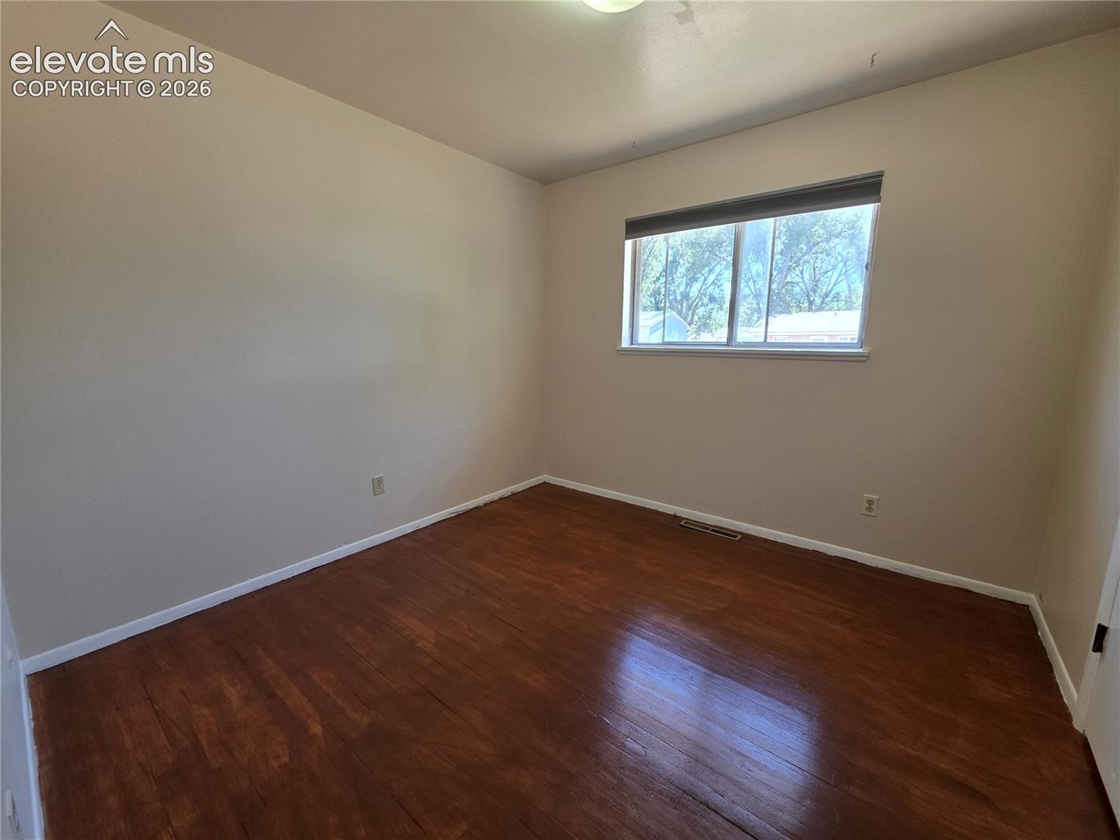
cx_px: 560
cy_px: 420
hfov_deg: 106.2
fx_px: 421
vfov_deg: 89.9
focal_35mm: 13
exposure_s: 1/120
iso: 80
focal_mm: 2.2
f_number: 1.9
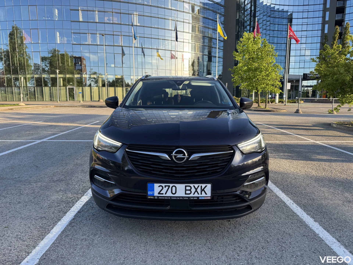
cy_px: 132
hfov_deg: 71.6
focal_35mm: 24
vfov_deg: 56.8
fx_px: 245
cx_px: 176
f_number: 1.8
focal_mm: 6.8
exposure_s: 1/678
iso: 80
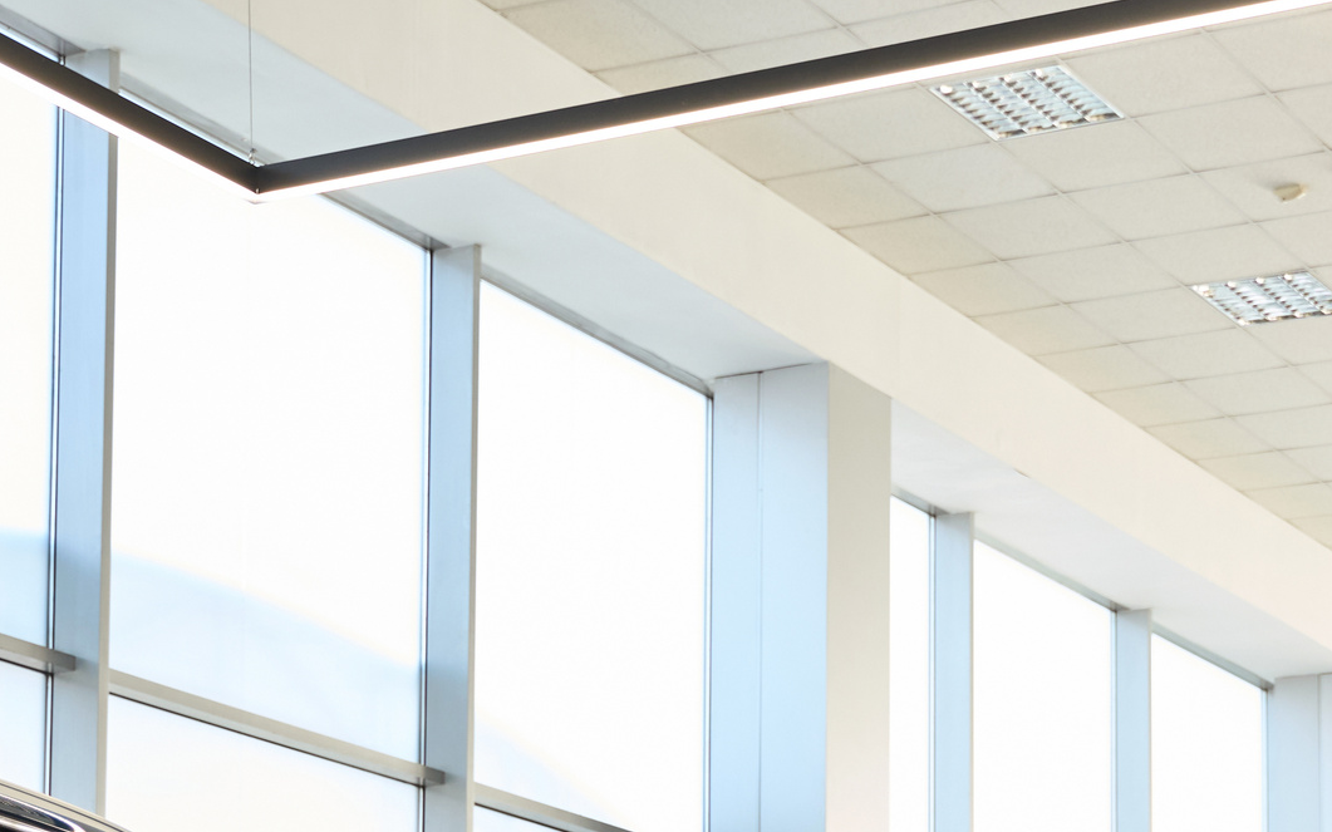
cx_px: 1328
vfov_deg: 12.5
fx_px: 3631
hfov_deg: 20.2
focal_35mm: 100
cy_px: 1234
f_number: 3.2
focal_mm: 34.7
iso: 640
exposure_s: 1/250
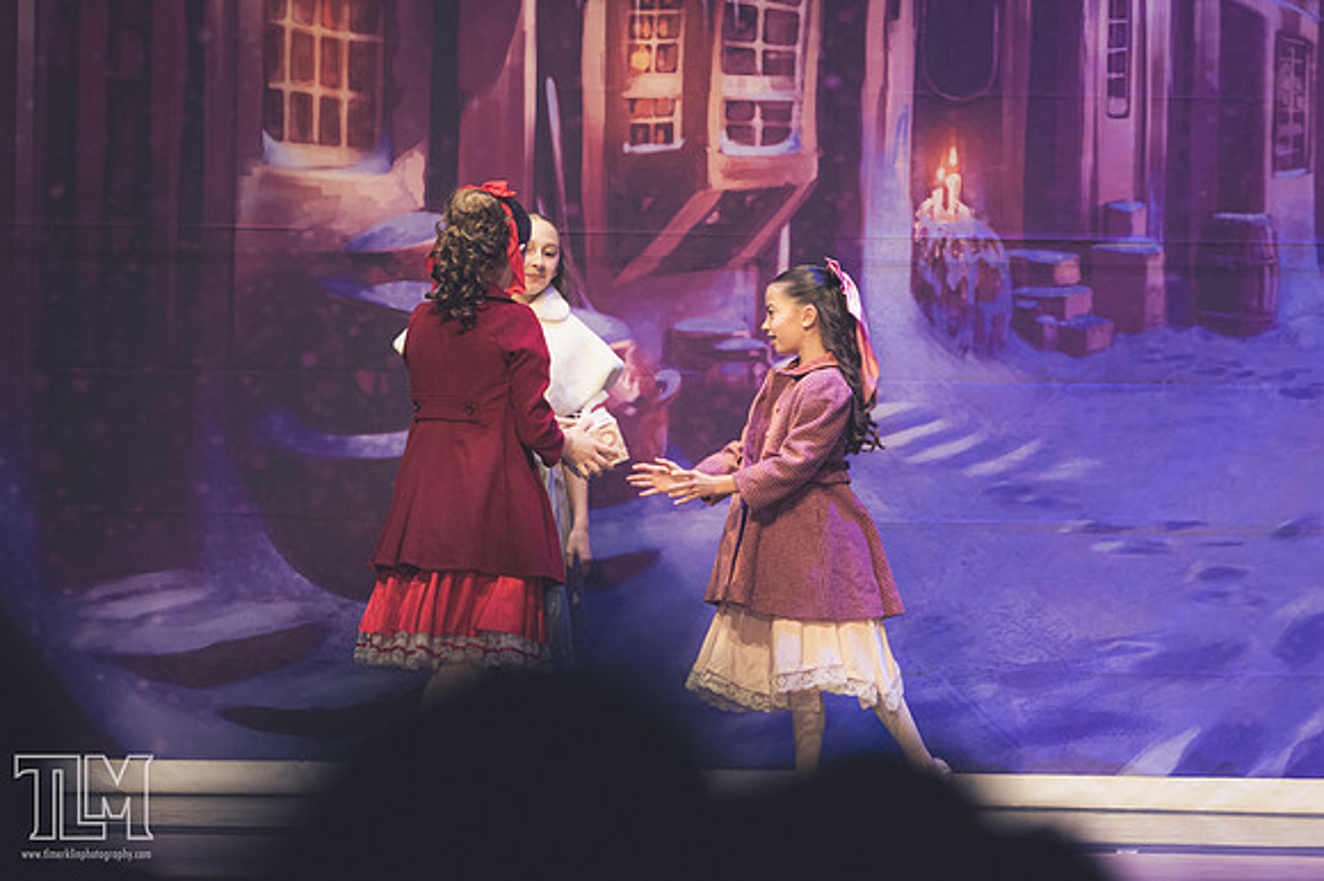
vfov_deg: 4.6
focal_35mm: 300
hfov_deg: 6.9
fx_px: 11027
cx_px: 662
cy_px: 440
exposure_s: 1/320
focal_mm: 200
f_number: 2.8
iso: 1100
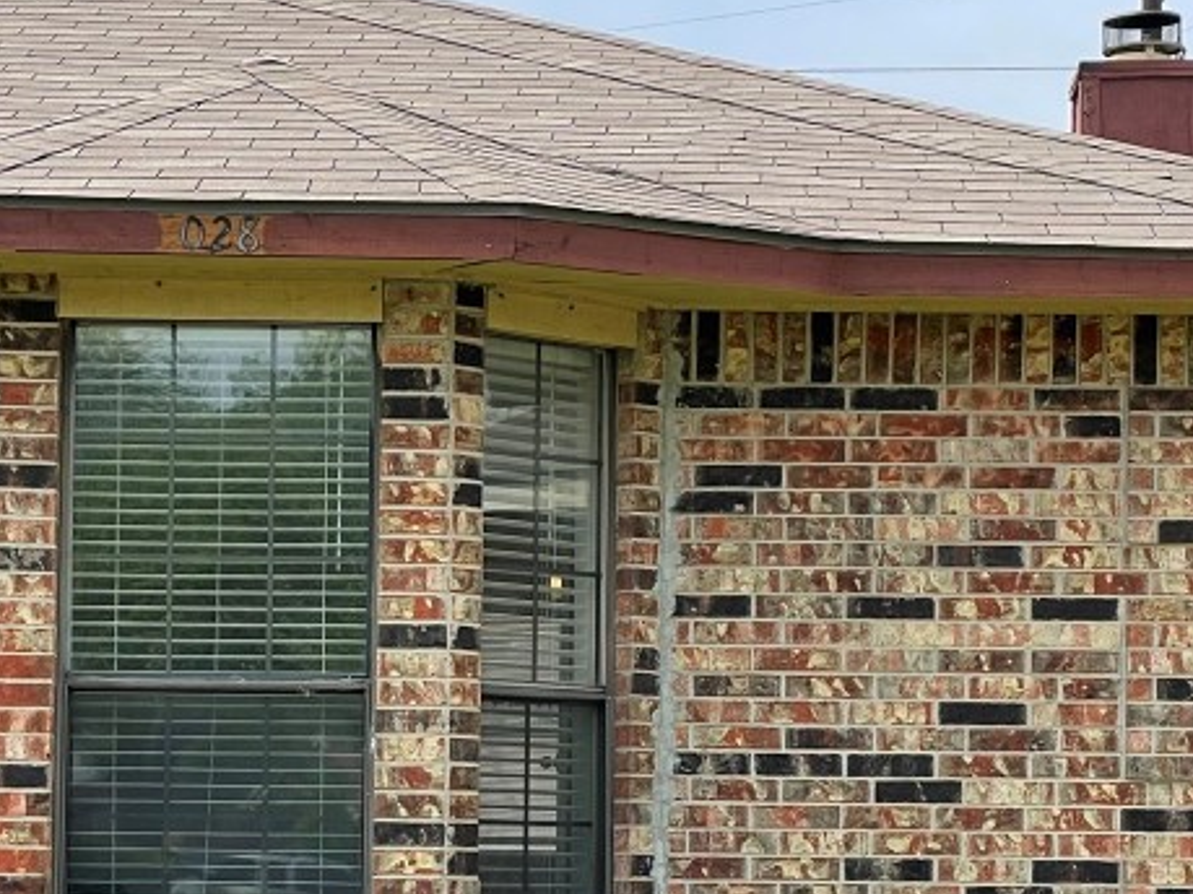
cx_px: 577
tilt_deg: +1.6
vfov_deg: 12.7
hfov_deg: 17.0
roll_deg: -0.8
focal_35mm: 116
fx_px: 3997
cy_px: 754
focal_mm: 6
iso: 25
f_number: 2
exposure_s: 1/1295
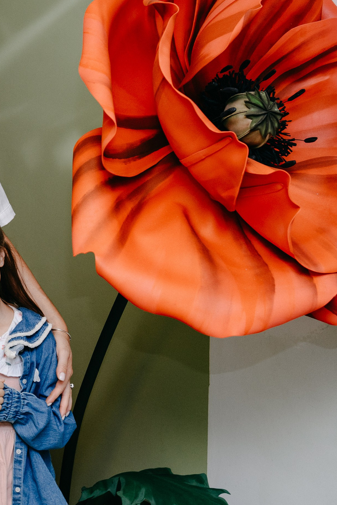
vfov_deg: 23.9
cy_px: 204
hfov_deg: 14.9
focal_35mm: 85
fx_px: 1193
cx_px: -168
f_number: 4
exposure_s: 1/160
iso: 320
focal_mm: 34
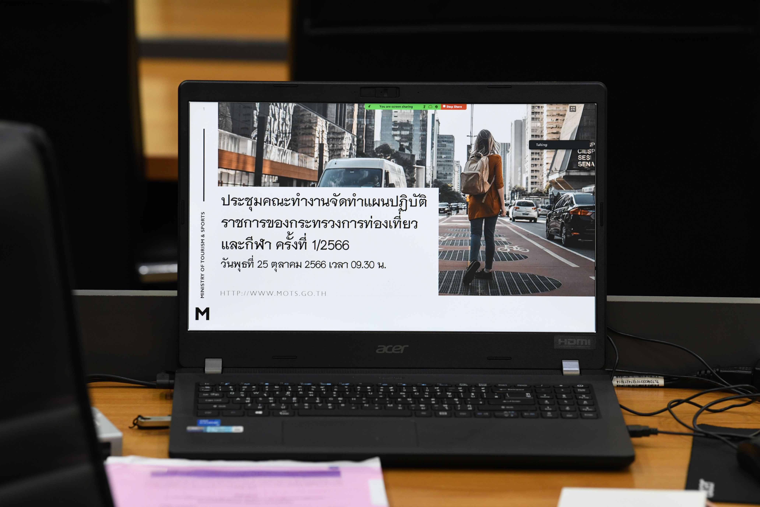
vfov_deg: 7.4
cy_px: 254
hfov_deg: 11.1
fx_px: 3905
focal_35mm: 185
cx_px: 380
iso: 1600
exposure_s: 1/100
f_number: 5.6
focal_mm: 185
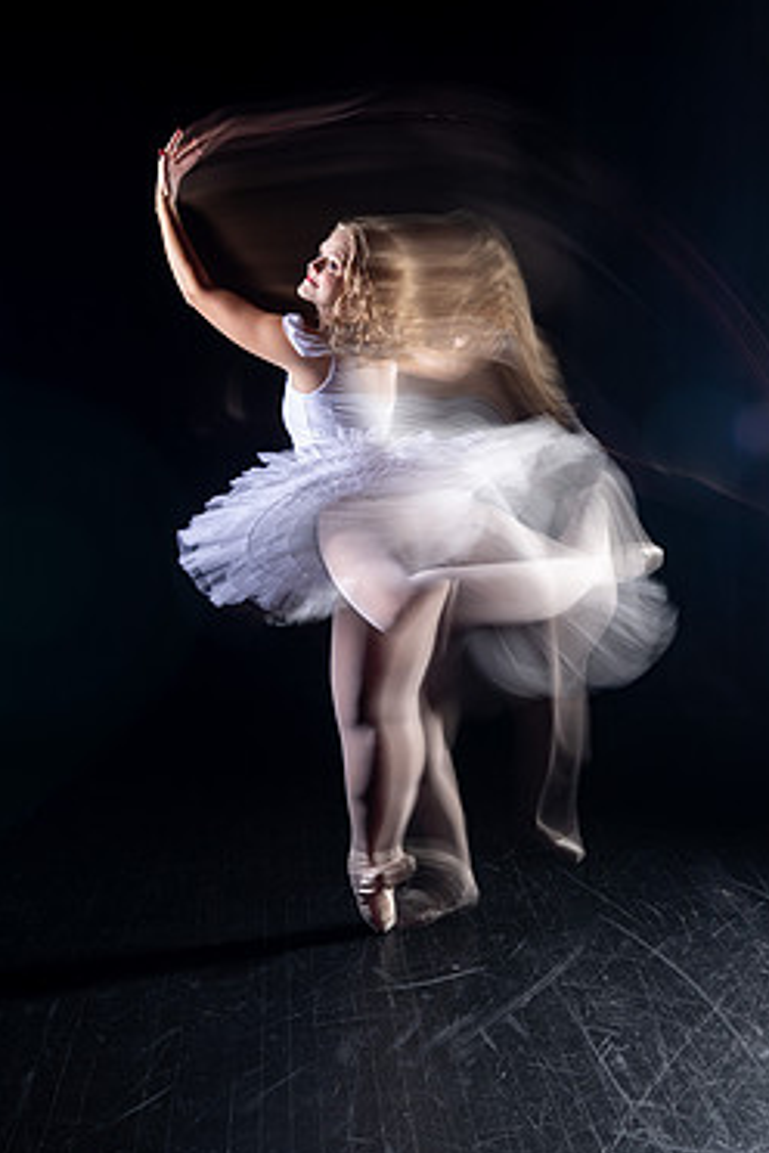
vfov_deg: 63.4
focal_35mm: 29
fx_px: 929
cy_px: 505
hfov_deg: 44.9
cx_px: 363
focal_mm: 24
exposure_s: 1
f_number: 4.5
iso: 100
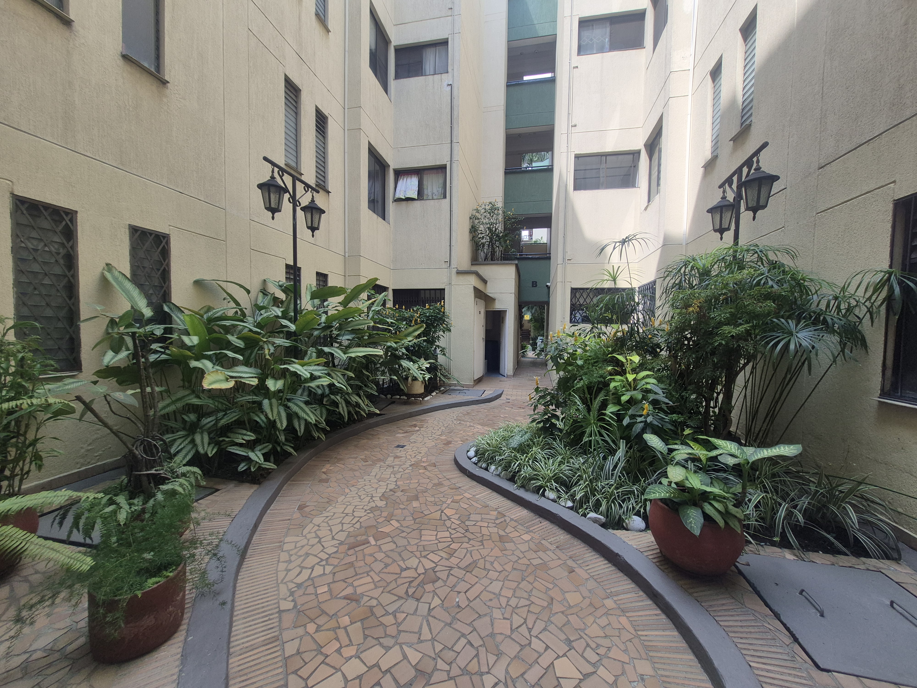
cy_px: 344
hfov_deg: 106.2
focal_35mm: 13
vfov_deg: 89.9
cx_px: 458
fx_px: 344
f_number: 2.2
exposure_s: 1/403
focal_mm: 1.74
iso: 50
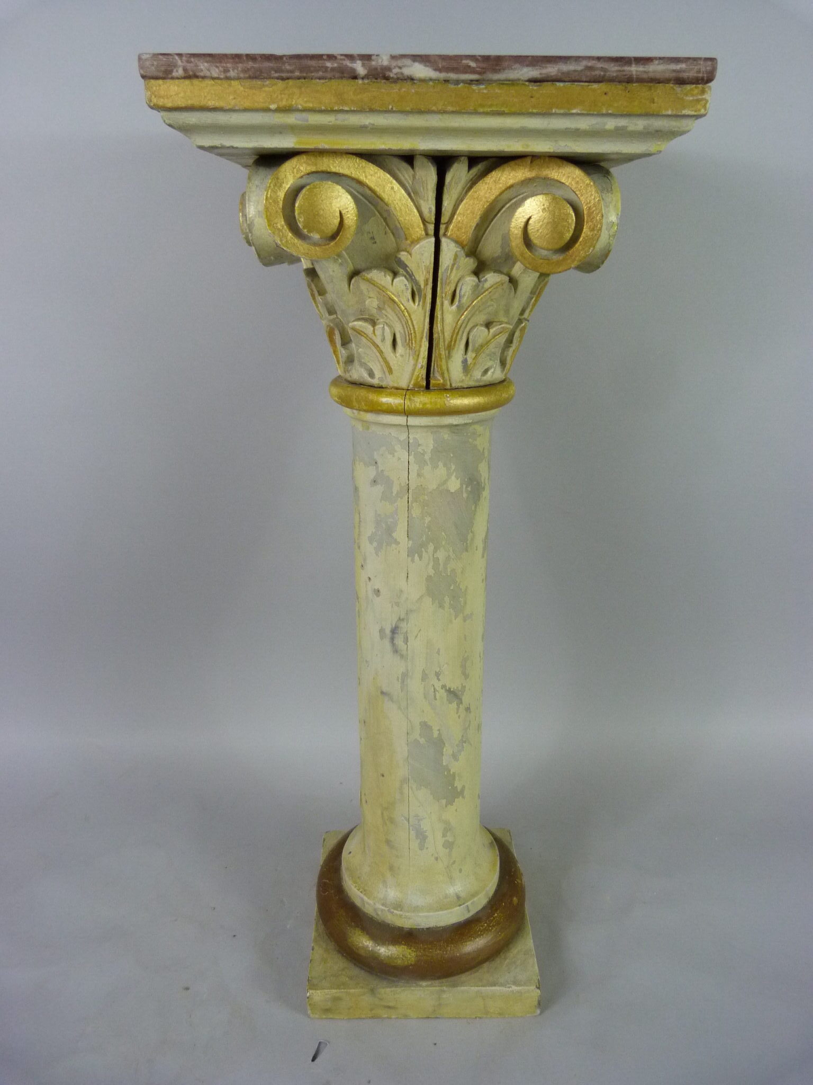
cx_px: 406
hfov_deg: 54.9
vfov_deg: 69.4
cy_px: 542
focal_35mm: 25
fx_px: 783
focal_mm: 4.5
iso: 320
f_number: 2.8
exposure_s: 1/60
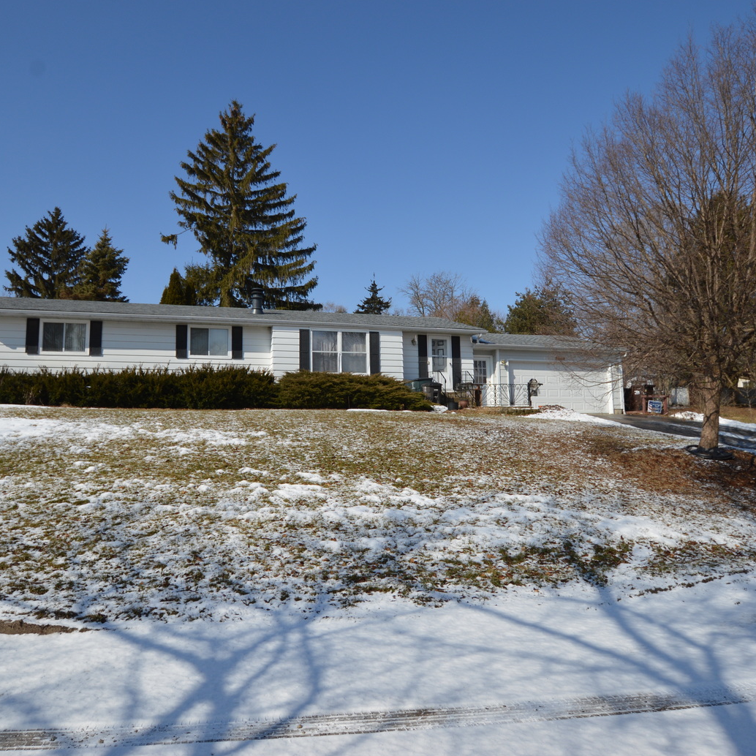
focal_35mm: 24
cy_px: 363
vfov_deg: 65.0
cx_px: 366
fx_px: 593
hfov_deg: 65.0
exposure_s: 1/320
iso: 100
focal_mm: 12
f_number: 9
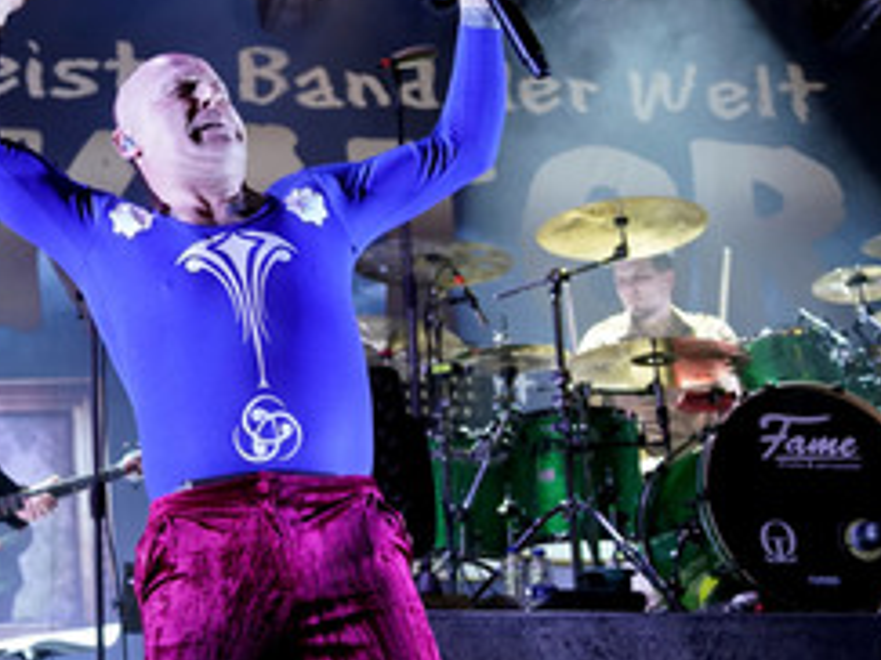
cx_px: 208
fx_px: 1272
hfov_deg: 37.2
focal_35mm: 50
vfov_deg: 29.0
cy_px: 399
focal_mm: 28
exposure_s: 1/400
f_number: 2.8
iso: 2500
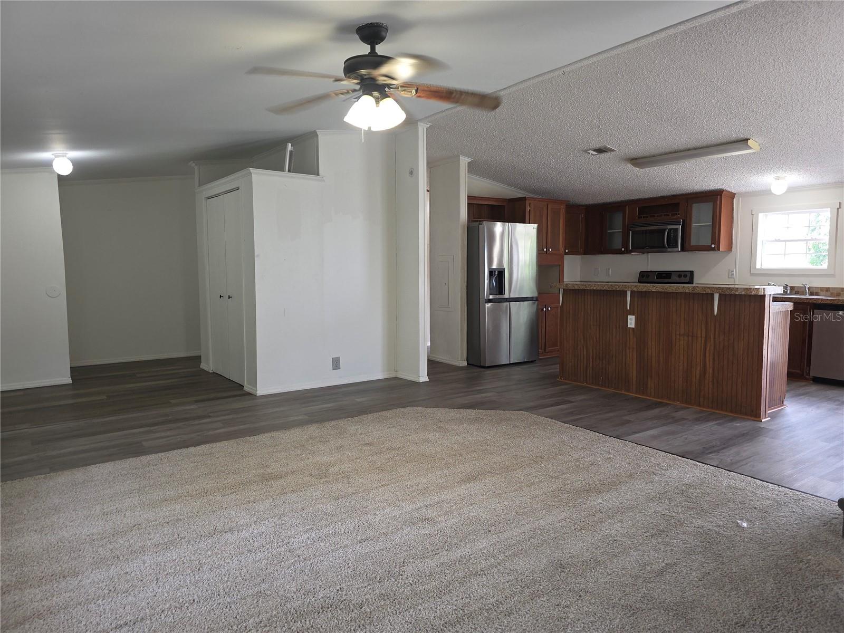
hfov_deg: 73.9
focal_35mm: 23
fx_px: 561
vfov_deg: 58.9
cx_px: 422
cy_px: 316
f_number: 1.7
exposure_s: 1/60
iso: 100
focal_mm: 6.3
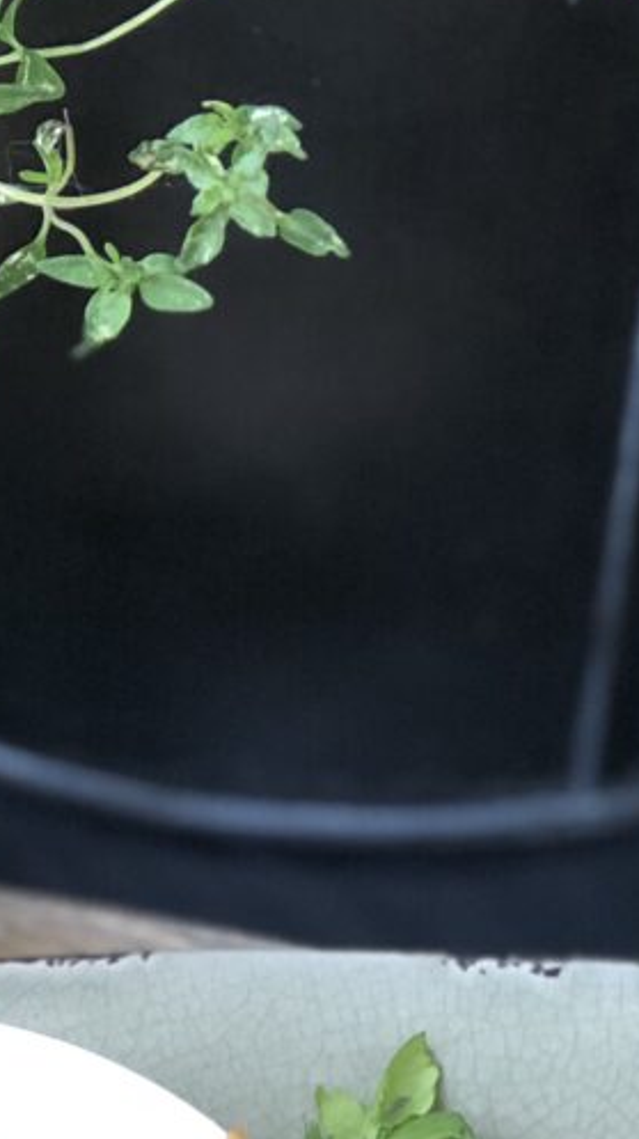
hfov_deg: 6.0
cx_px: 705
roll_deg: -2.9
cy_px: 720
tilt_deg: -31.7
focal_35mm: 200
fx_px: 6034
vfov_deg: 10.8
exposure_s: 1/60
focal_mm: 6.6
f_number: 2.8
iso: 100
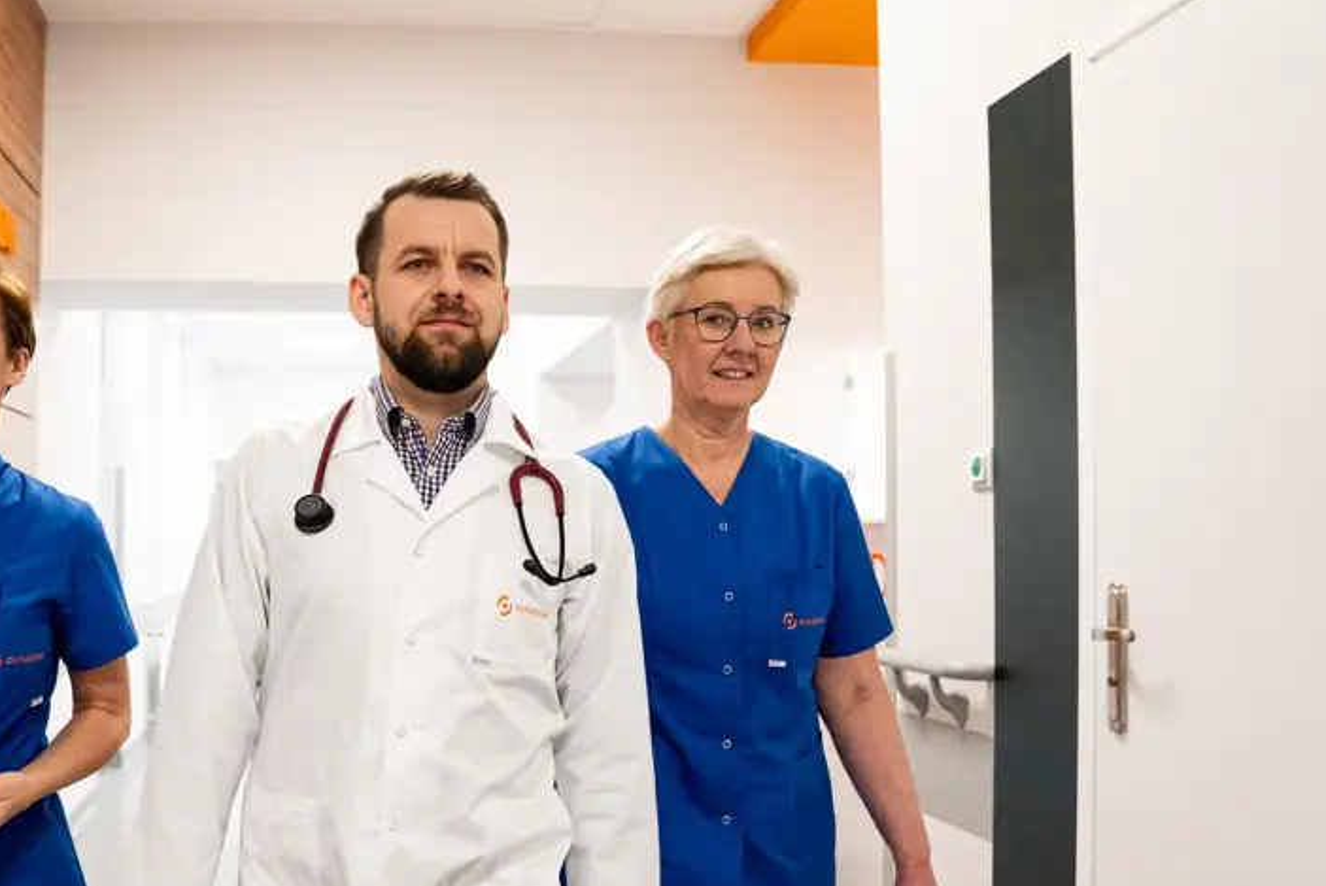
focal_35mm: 35
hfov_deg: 52.6
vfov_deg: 37.8
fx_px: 1290
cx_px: 374
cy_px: 520
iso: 1250
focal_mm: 24
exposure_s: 1/160
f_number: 3.5
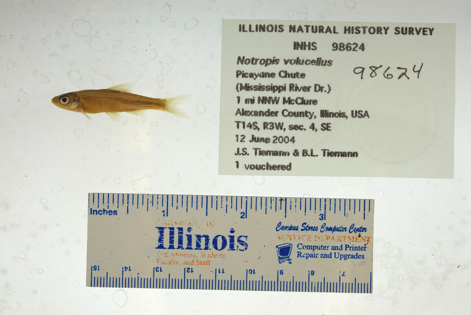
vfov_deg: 22.6
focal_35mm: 60
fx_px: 785
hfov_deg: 33.4
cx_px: 236
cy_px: 158
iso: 100
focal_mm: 60
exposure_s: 1/200
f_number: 10
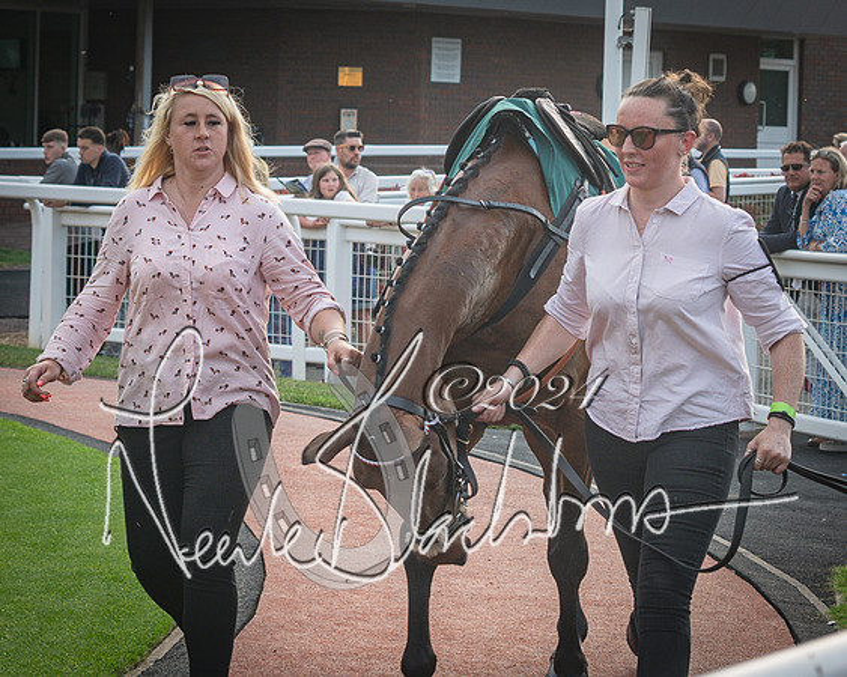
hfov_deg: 15.1
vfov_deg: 12.1
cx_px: 551
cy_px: 182
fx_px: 3183
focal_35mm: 127
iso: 200
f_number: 5
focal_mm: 50
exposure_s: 1/500
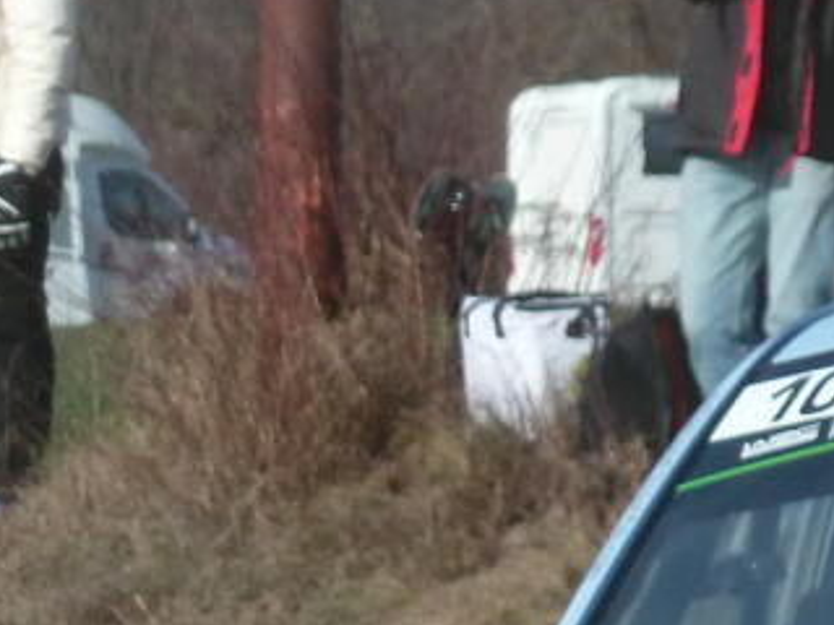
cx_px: 1340
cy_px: 760
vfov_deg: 1.5
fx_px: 23515
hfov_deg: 2.0
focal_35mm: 976
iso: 200
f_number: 4.7
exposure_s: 1/800
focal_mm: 42.6
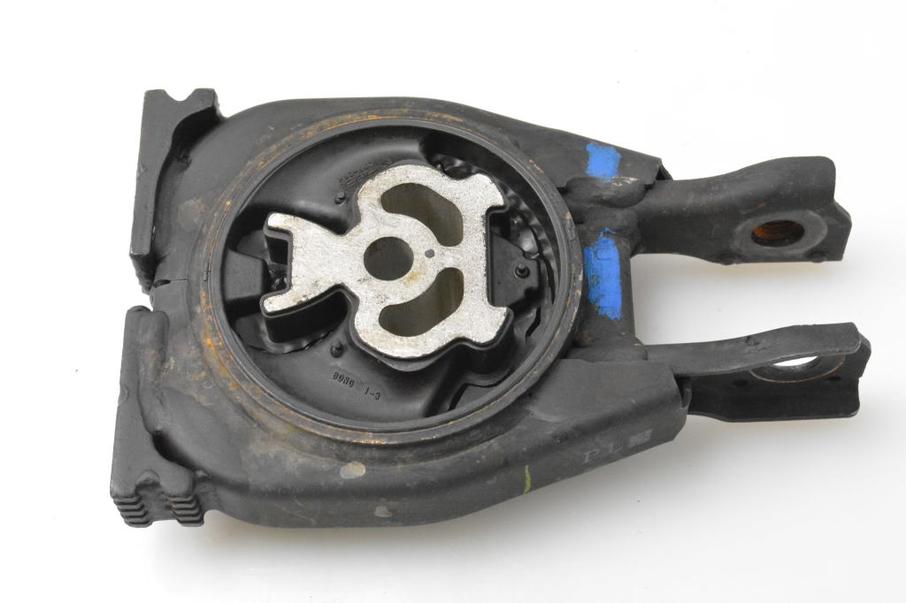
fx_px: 1698
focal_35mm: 68
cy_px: 302
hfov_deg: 29.9
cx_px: 453
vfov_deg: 20.1
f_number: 8
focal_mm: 45
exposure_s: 1/250
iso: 6400
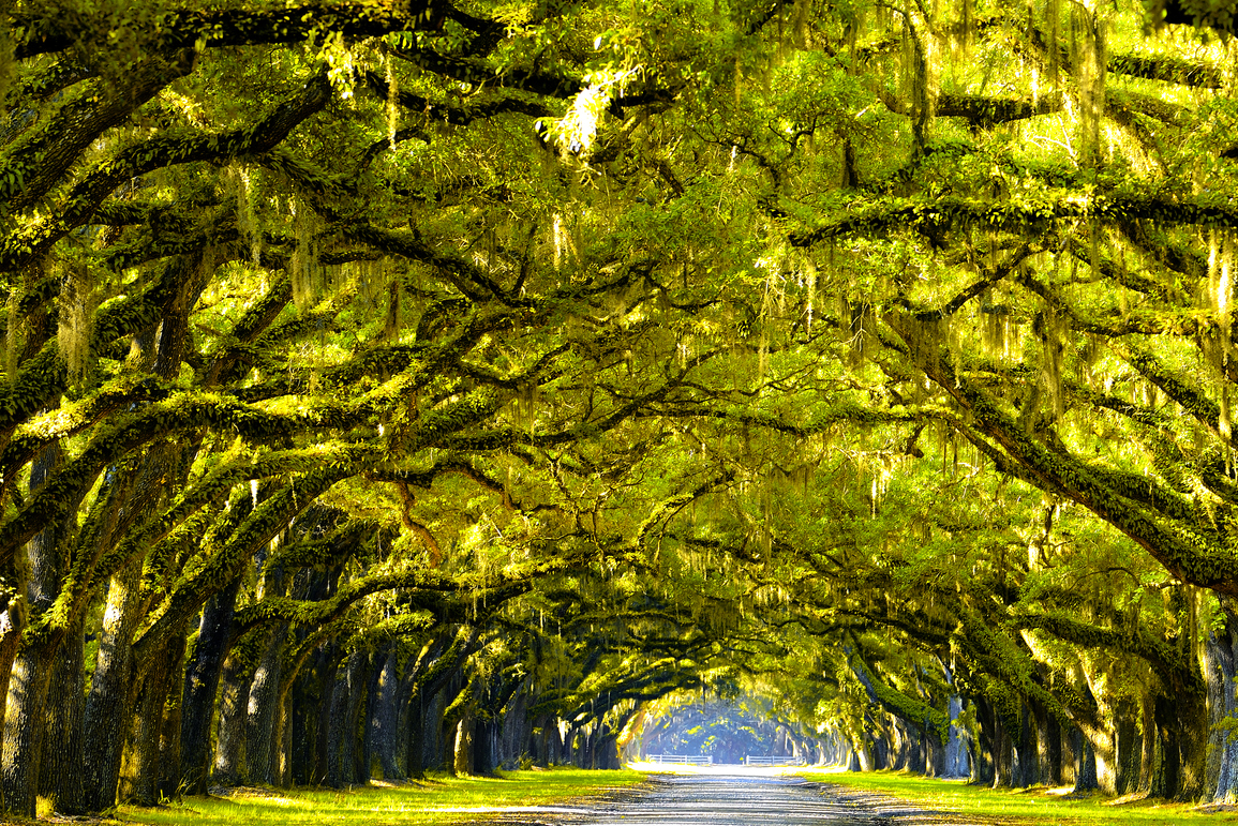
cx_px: 873
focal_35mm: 367
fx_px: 12625
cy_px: 532
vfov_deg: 3.7
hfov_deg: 5.6
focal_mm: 200
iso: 100
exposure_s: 1/8
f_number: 8
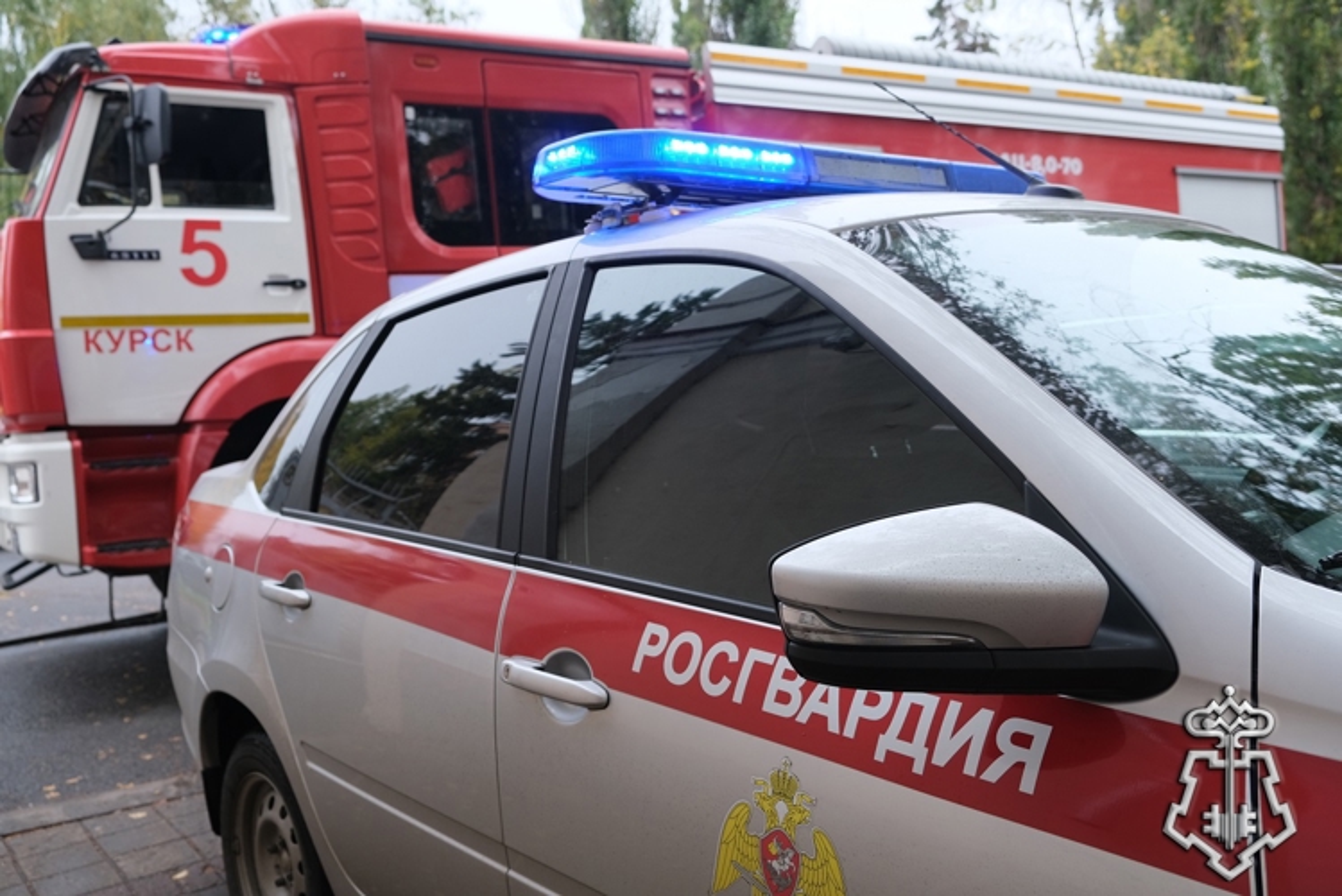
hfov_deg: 60.3
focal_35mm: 31
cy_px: 448
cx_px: 671
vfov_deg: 42.4
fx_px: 1156
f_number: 4
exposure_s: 1/105
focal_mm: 20.5
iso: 320
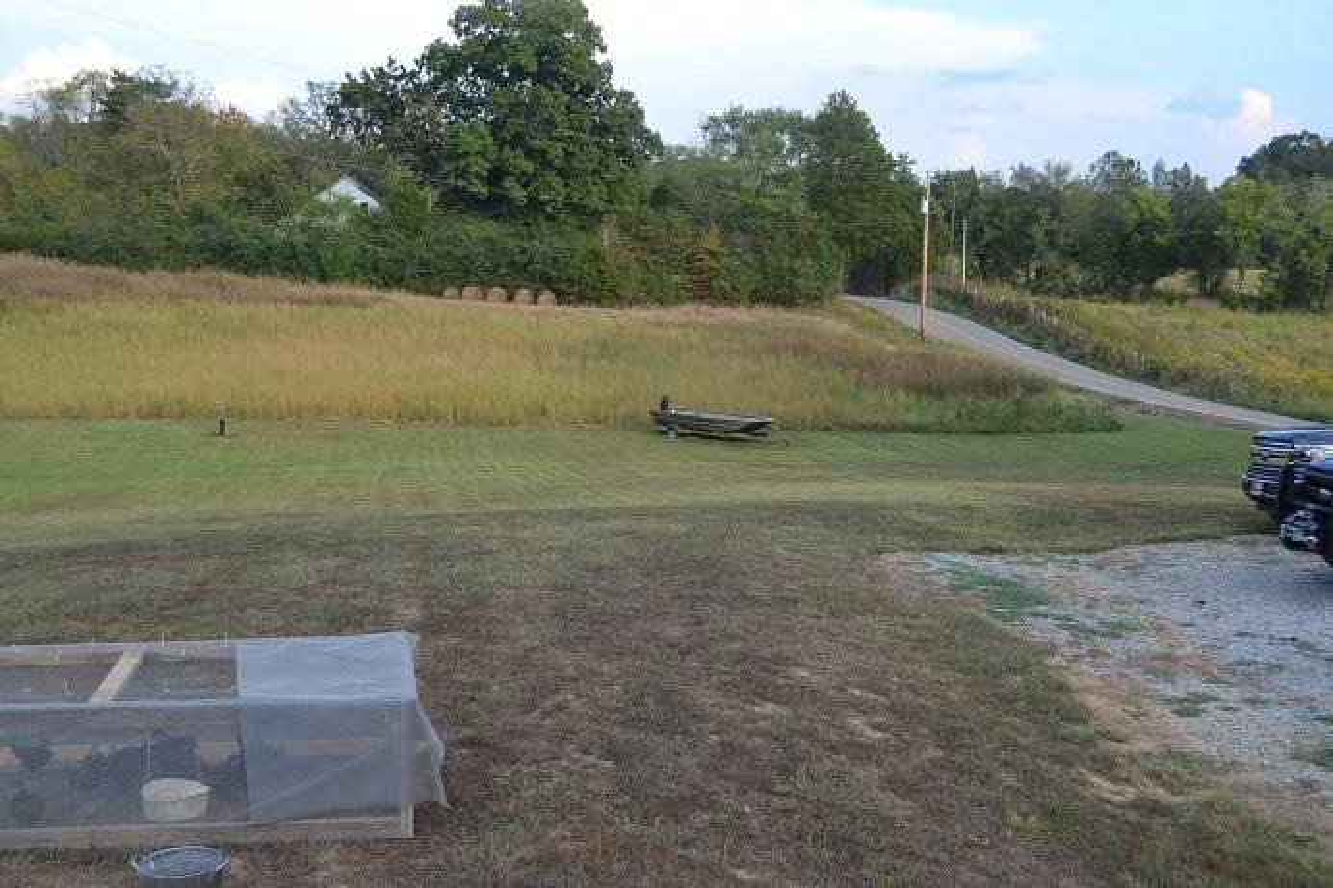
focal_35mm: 36
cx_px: 666
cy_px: 444
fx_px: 1333
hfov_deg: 53.1
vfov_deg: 36.9
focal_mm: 24
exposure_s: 1/125
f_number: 5.6
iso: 100
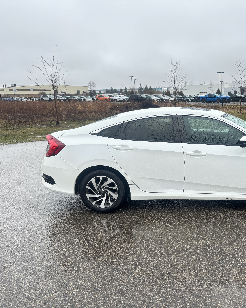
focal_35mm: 34
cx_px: 199
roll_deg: +1.3
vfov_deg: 52.8
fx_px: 309
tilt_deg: -11.6
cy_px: 154
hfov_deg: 41.4
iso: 50
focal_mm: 5.96
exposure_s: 1/410
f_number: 1.6
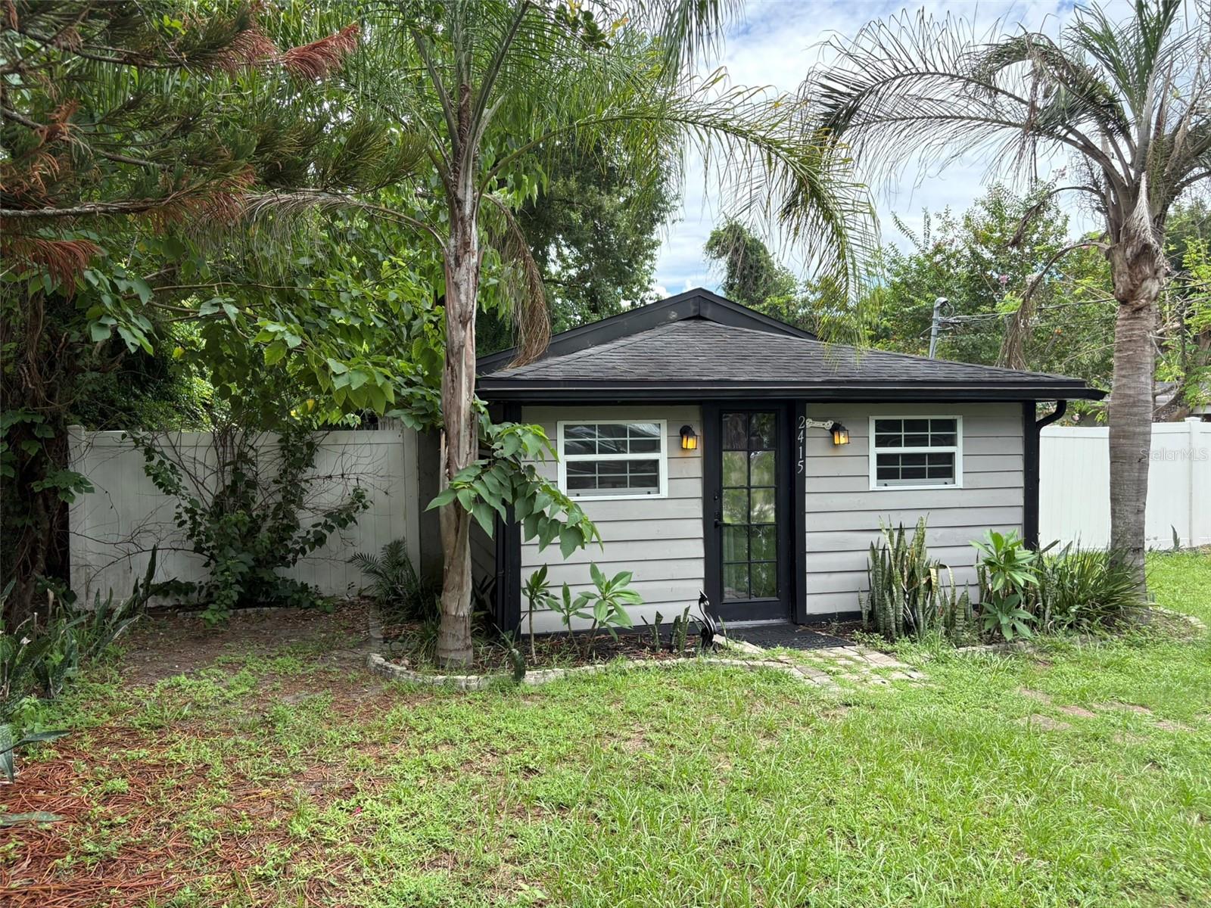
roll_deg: +0.9
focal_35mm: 26
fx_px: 910
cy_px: 454
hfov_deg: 67.3
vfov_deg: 53.1
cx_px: 606
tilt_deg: -1.3
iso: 64
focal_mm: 5.96
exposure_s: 1/1239
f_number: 1.6
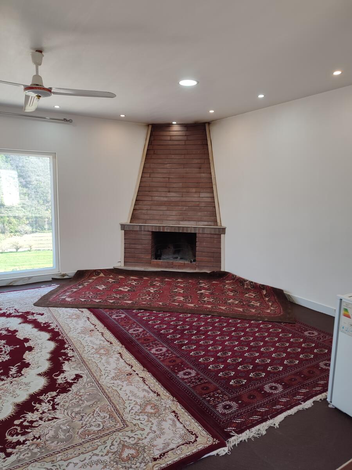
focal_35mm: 24
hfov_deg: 56.8
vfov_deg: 71.6
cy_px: 235
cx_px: 176
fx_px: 325
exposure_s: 1/50
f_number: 1.89
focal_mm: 5.89
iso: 68
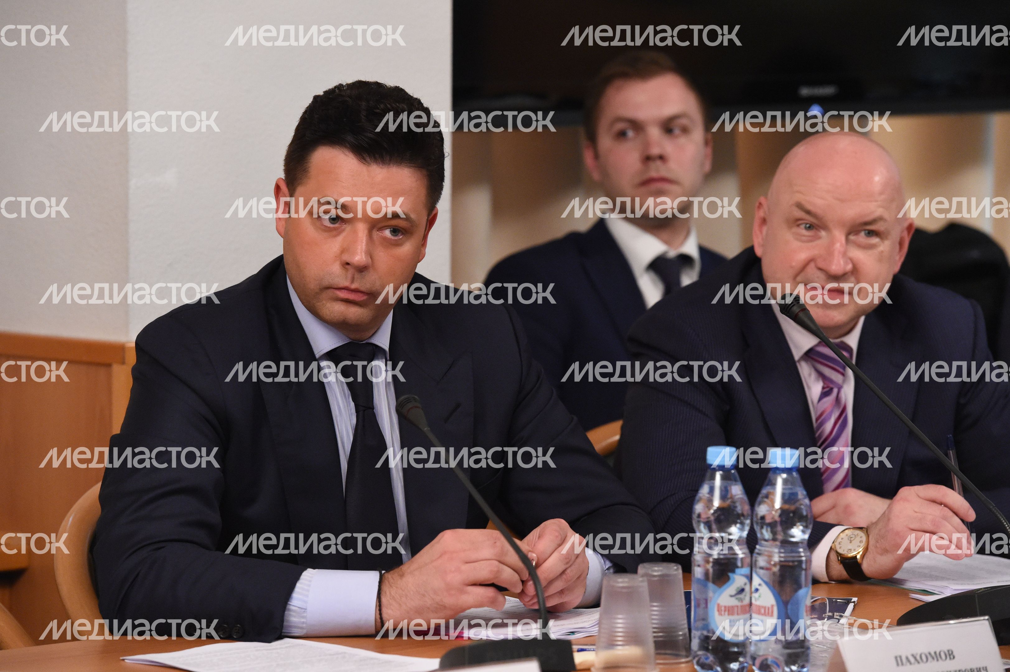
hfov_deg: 12.5
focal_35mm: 165
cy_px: 336
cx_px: 505
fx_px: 4627
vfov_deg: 8.3
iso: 8000
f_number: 5.6
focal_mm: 165
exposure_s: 1/200
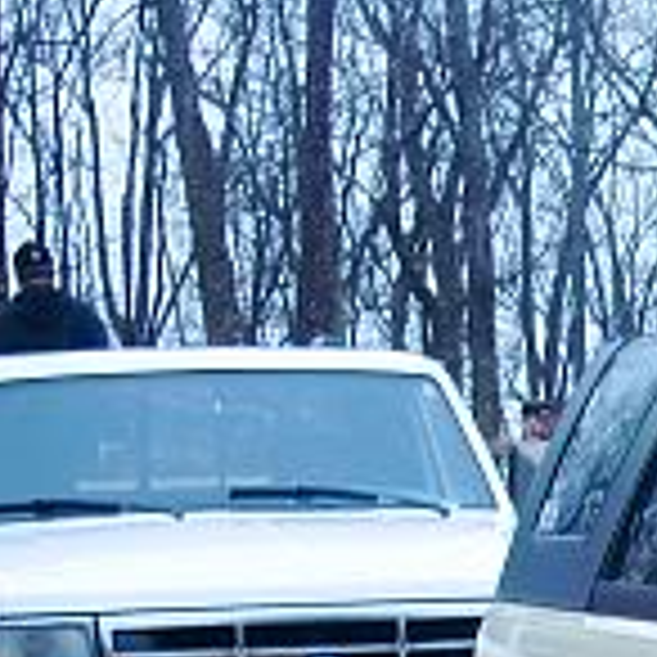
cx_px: 1287
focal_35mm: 184
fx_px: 3951
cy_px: 837
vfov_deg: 9.4
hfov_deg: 9.0
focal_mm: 6.7
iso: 64
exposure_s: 1/80
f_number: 3.9
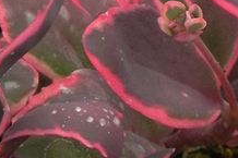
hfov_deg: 1.6
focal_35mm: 1287
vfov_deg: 1.1
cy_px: -121
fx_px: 8502
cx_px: -81
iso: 160
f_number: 5
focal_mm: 59.9
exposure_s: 1/250
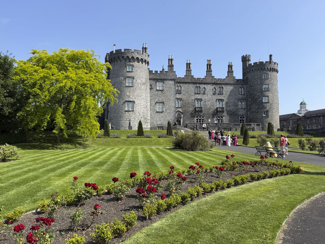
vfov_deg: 56.8
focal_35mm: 24
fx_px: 225
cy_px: 122
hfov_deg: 71.6
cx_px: 162
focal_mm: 6.76
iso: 80
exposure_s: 1/3584
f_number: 1.78
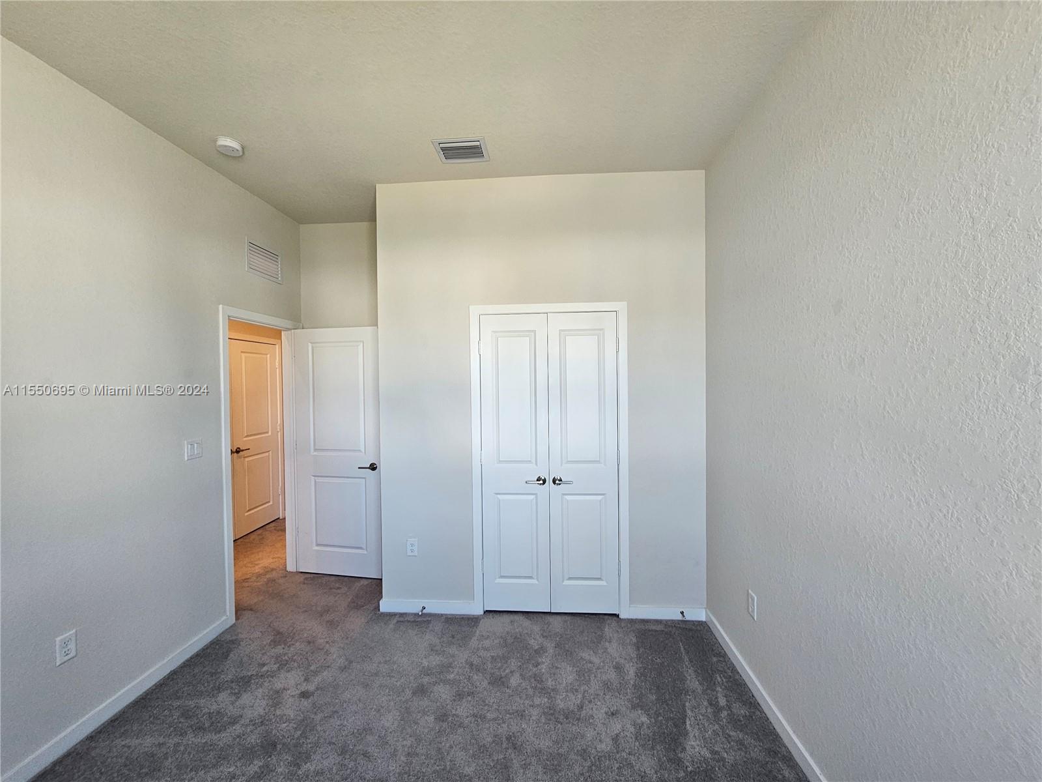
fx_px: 391
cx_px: 521
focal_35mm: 13
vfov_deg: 89.9
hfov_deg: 106.2
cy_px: 391
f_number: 2.2
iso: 80
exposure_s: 1/60
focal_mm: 2.2
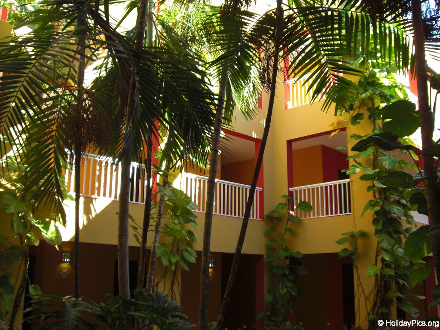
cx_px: 220
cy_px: 165
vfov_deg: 37.7
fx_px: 483
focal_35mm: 38
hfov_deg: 49.0
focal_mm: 6.2
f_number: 2.7
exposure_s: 1/100
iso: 64
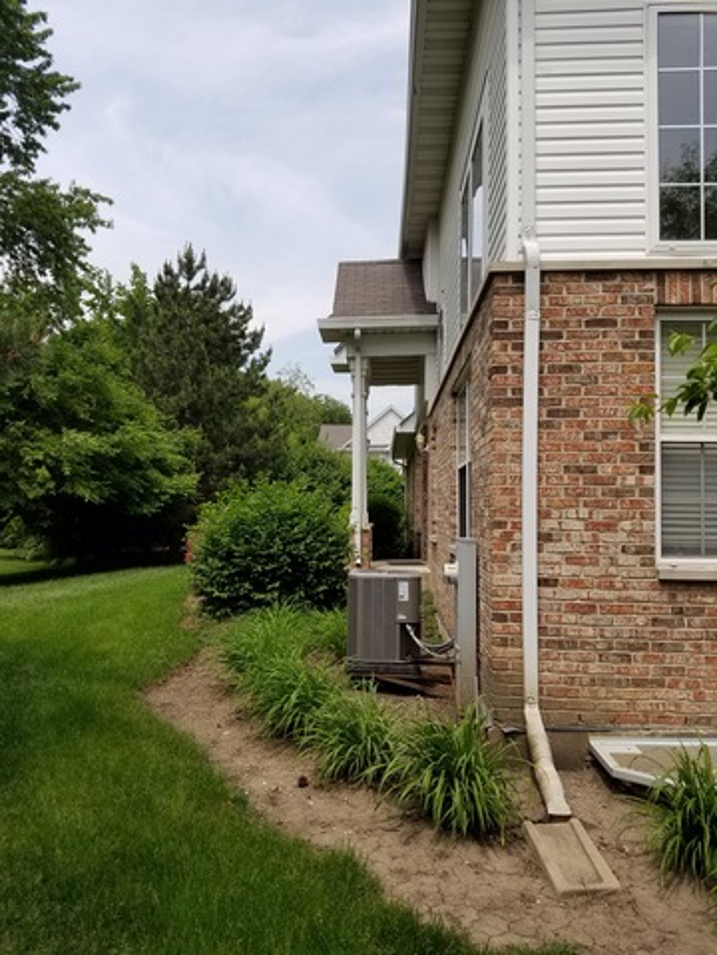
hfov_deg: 53.1
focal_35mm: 26
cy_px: 478
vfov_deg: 67.3
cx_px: 358
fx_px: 718
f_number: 1.7
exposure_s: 1/2584
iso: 50
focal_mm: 4.2
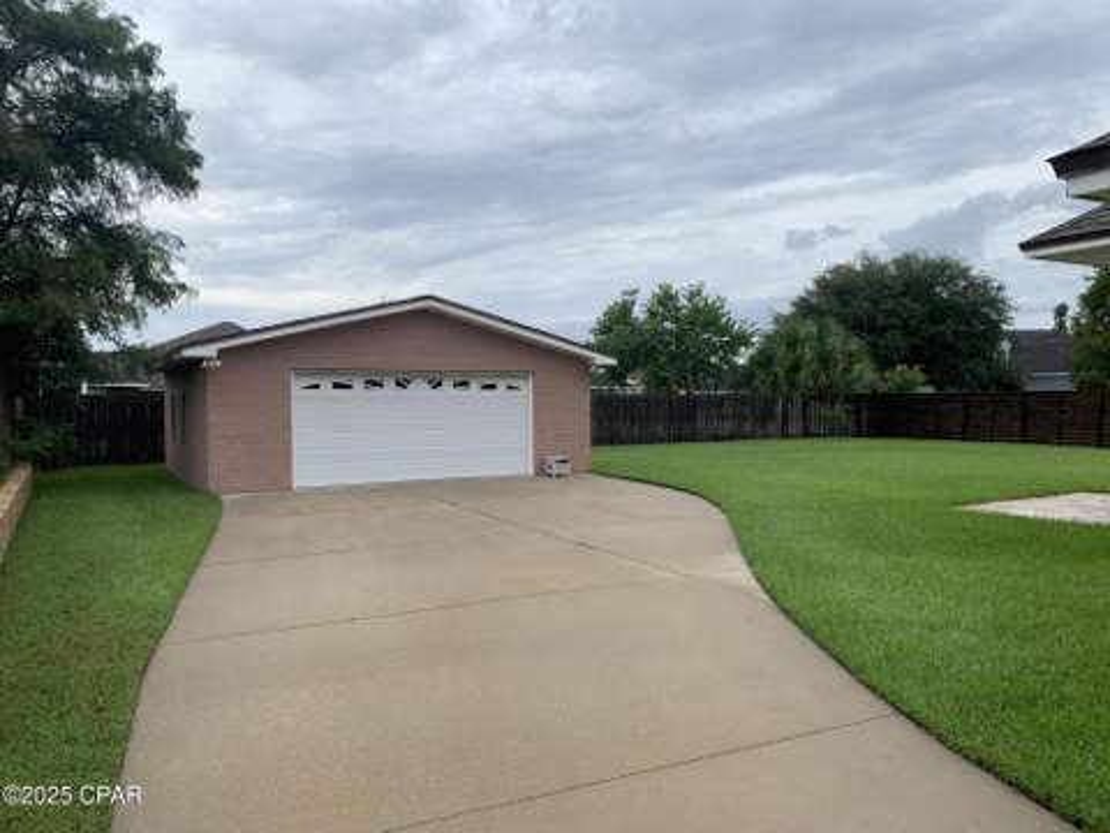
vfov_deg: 53.1
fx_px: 834
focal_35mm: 26
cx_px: 555
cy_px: 416
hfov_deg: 67.3
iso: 25
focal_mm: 4.25
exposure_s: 1/1779
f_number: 1.8
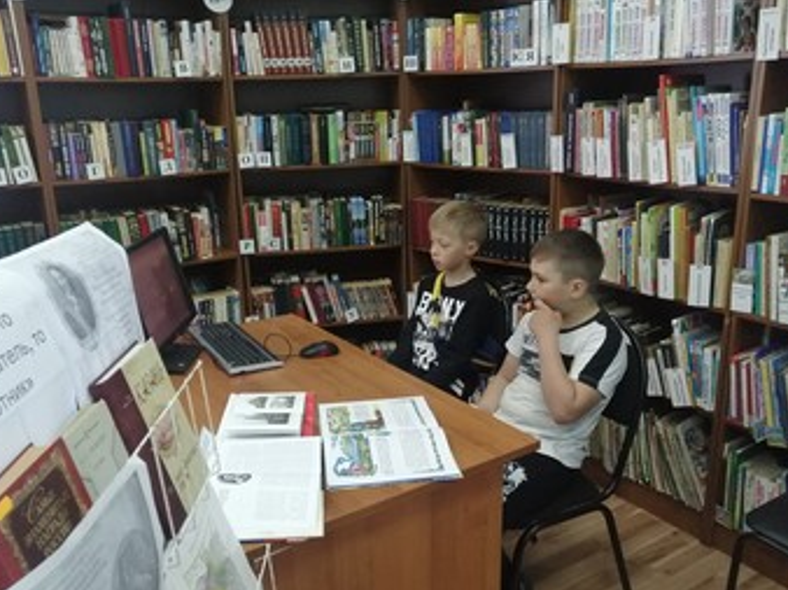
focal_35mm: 32
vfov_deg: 44.1
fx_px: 728
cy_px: 310
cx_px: 394
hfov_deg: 56.8
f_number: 1.8
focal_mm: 3.88
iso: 400
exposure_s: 1/100
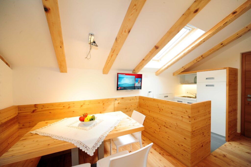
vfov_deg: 81.1
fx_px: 98
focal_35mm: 14
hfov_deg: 104.3
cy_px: 84
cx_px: 126
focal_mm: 14
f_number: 10
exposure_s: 1/20
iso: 1000
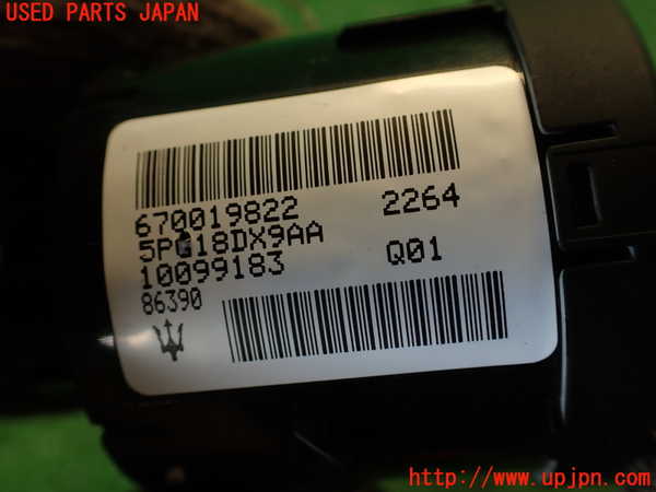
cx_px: 328
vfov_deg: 46.8
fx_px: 569
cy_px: 246
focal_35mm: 30
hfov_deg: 60.0
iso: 160
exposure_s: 1/60
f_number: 2.3
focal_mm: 5.4
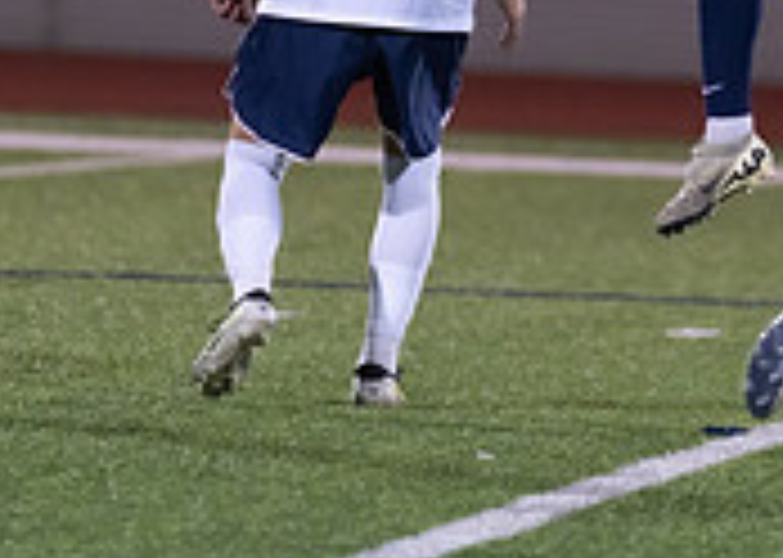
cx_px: 590
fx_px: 17554
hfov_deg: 2.6
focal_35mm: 790
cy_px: -219
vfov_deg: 1.8
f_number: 2.8
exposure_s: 1/1000
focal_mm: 200
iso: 2000
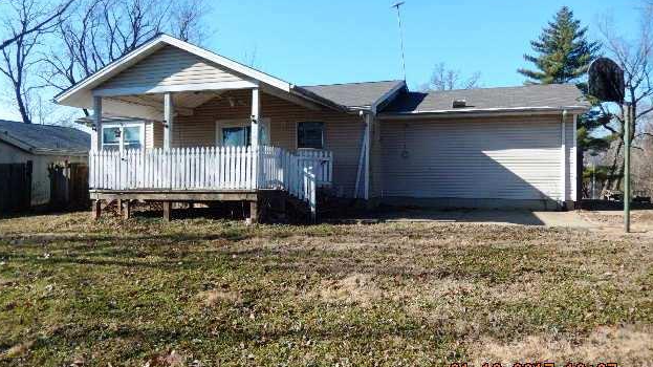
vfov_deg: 41.4
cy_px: 173
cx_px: 322
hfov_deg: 67.9
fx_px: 485
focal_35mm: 28
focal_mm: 4.5
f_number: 3.4
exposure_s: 1/800
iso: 125
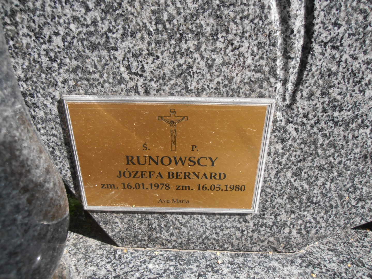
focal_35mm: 24
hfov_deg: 71.6
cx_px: 186
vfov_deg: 56.8
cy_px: 140
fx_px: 258
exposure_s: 1/320
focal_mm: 4.2
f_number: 3
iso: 80
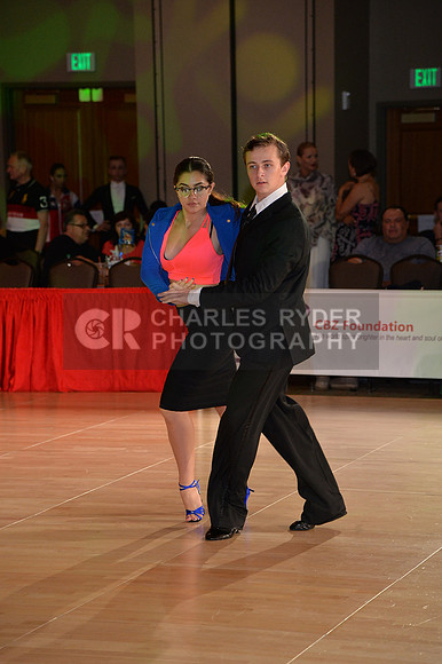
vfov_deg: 17.1
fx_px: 2212
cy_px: 332
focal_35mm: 120
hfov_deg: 11.4
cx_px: 221
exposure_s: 1/200
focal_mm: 120
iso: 1600
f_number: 4.5
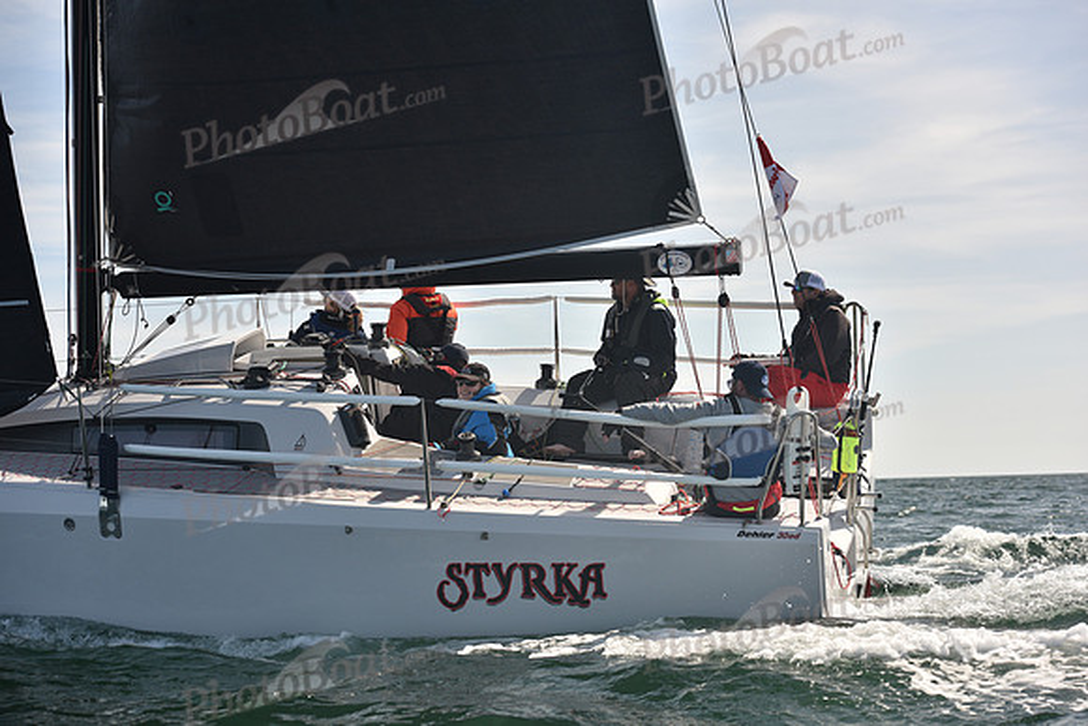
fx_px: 2116
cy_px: 363
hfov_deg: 28.8
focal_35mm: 70
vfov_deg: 19.5
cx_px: 544
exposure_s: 1/640
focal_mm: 70
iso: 250
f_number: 5
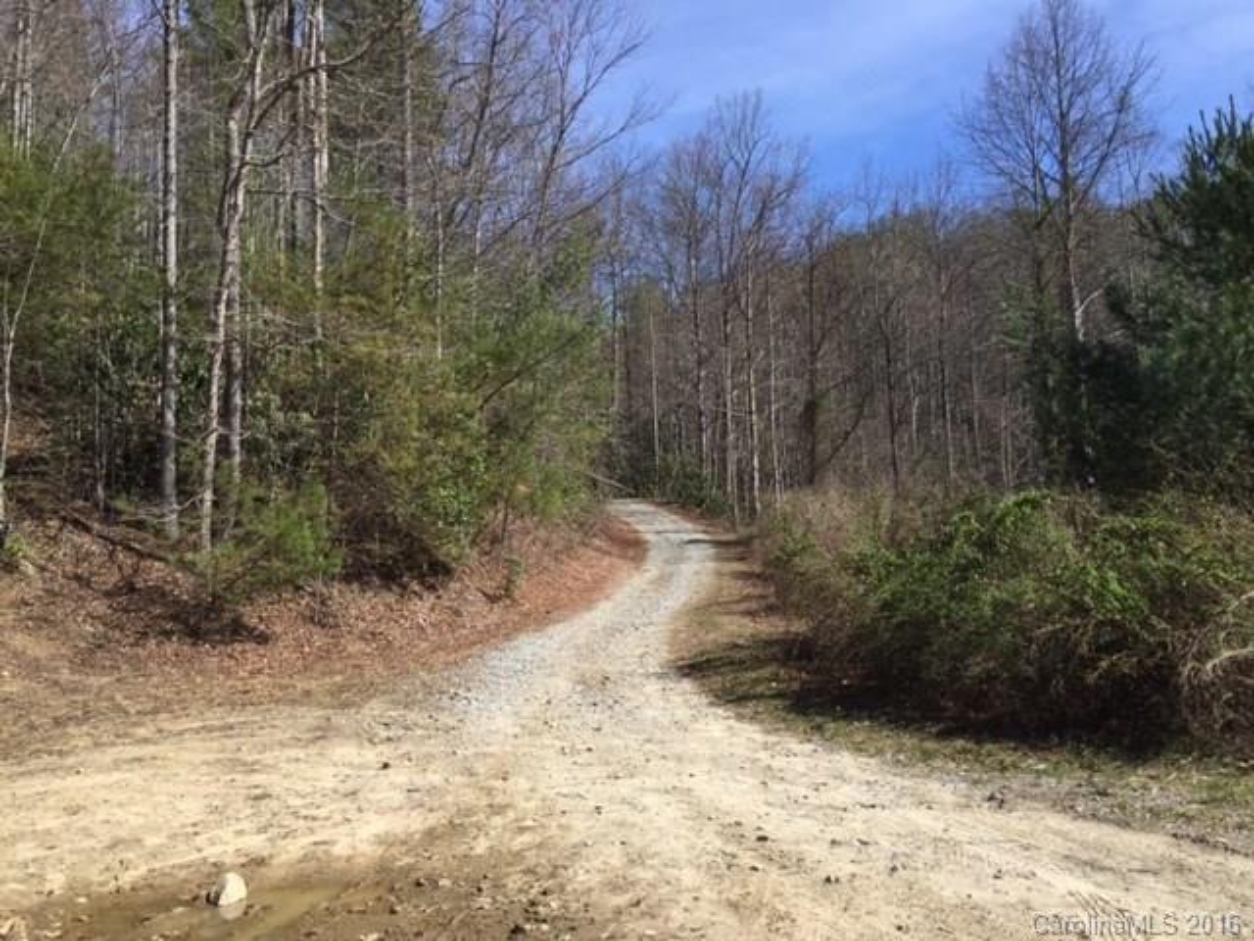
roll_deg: +1.6
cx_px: 627
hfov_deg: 61.7
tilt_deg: +6.4
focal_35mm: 29
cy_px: 470
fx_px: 1051
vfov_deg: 48.2
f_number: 2.2
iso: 32
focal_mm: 4.15
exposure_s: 1/1412
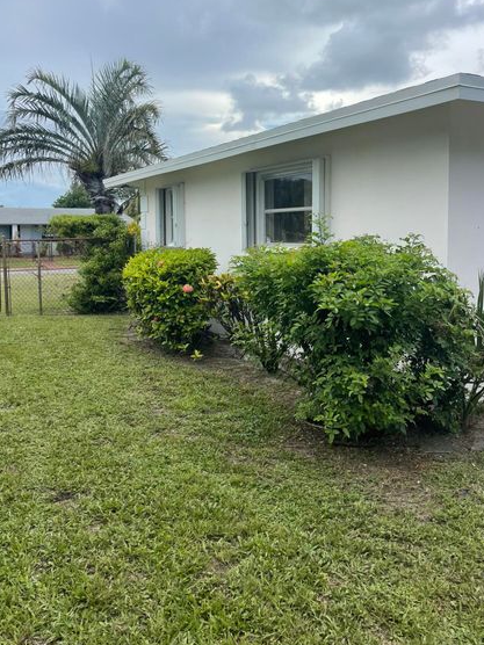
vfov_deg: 59.5
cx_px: 232
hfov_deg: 46.8
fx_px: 559
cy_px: 263
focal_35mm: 30
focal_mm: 5.1
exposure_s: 1/2083
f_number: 1.6
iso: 32
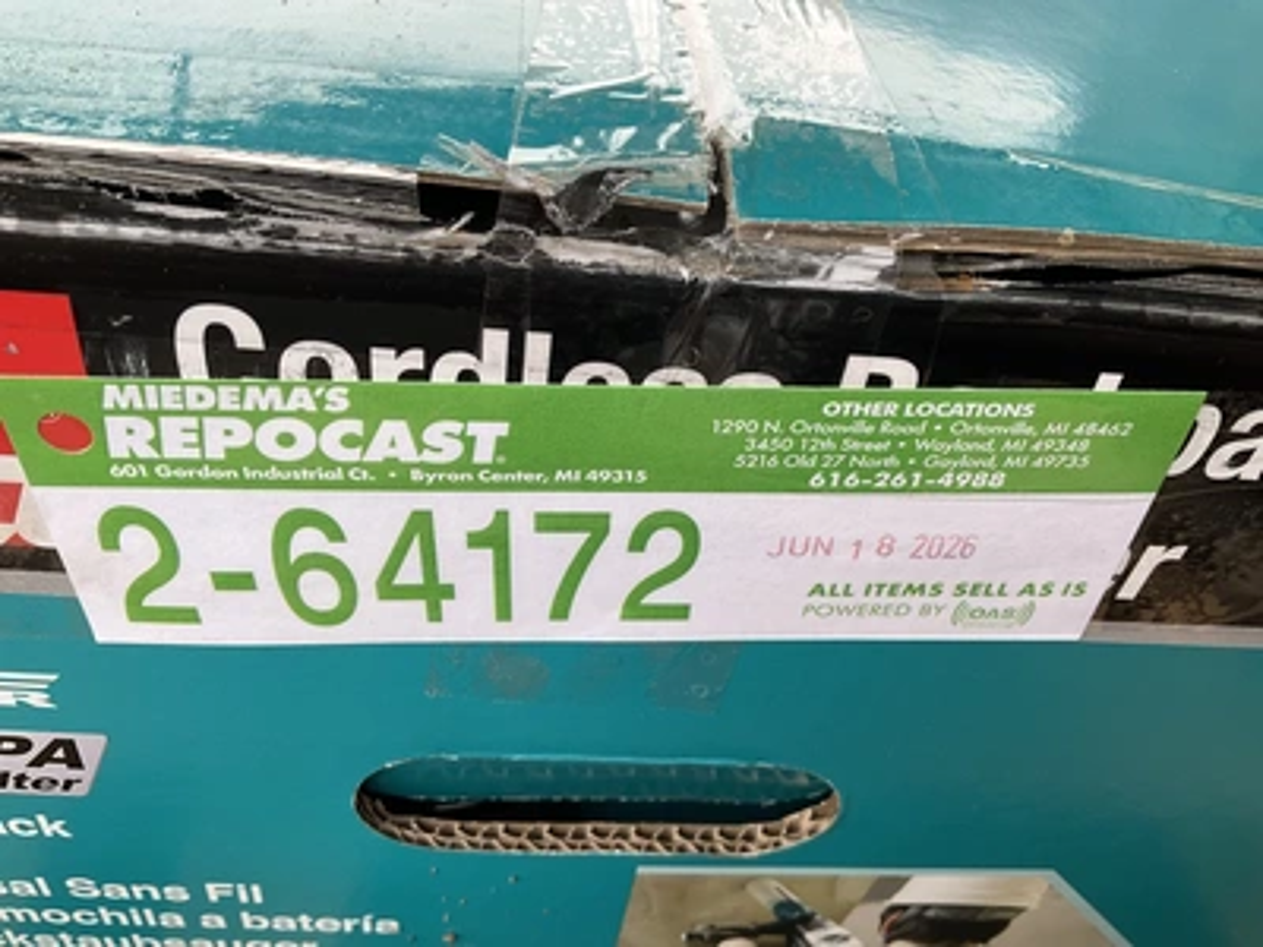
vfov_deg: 48.2
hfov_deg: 61.7
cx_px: 632
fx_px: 1058
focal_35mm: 29
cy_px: 474
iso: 20
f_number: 1.8
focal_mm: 3
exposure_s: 1/150
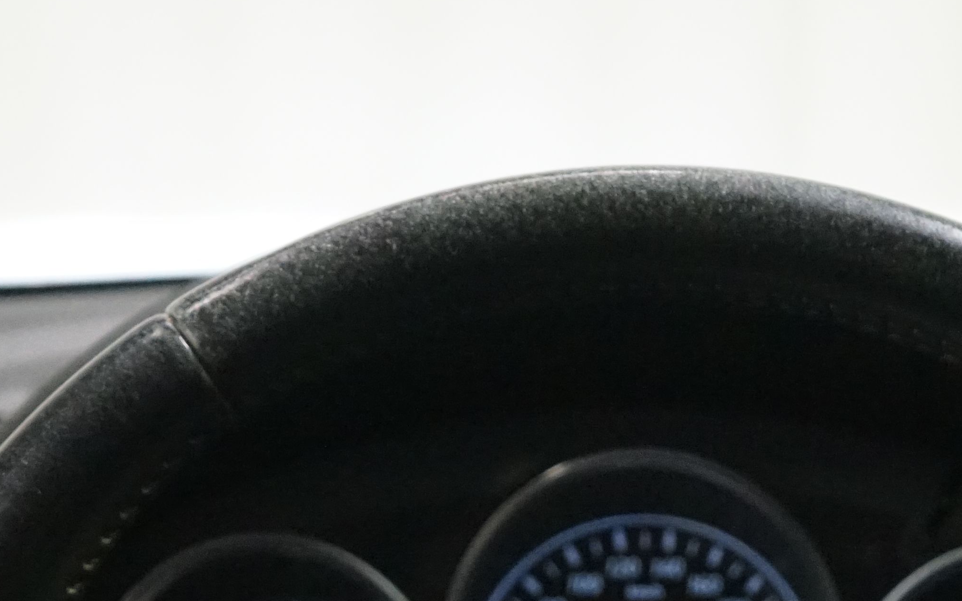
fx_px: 2700
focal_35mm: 103
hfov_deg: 20.1
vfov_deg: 12.0
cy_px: 939
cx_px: 624
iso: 6400
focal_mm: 34
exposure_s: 1/80
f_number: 4
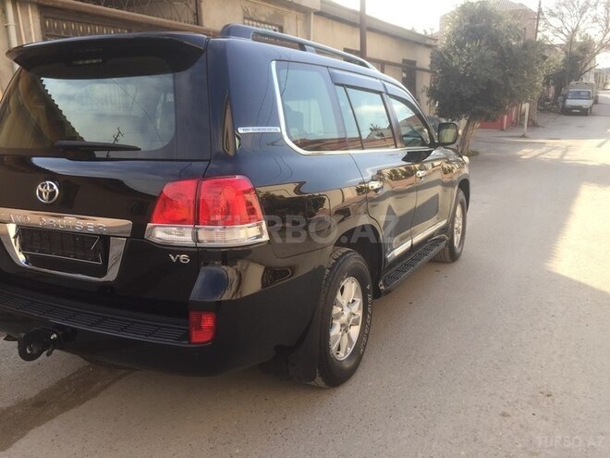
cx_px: 305
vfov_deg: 48.2
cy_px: 229
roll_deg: +0.8
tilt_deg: -12.7
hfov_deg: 61.7
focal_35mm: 29
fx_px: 511
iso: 32
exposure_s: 1/514
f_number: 2.2
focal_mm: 4.15
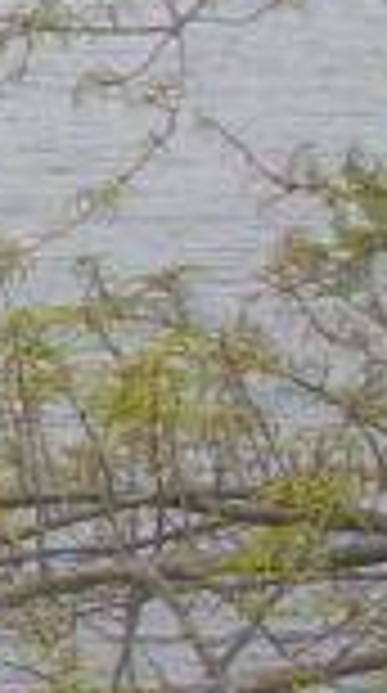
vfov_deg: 8.3
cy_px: -351
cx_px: -1004
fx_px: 4659
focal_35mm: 254
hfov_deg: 4.5
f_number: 3.5
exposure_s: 1/1100
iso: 92
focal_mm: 6.3
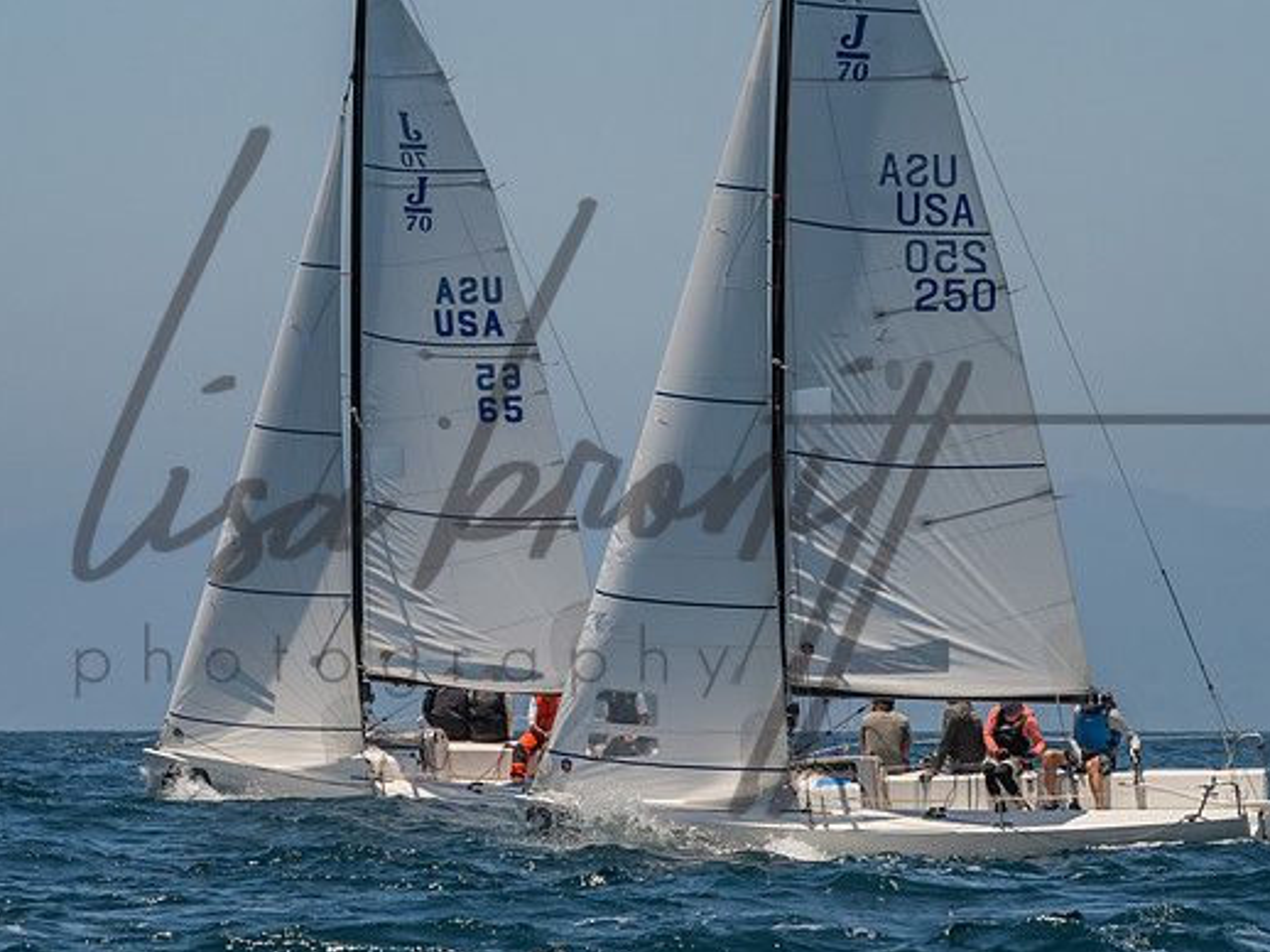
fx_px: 9278
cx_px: 512
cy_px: 567
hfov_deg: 7.8
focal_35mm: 253
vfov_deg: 5.9
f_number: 9
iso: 640
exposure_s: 1/1000
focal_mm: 140
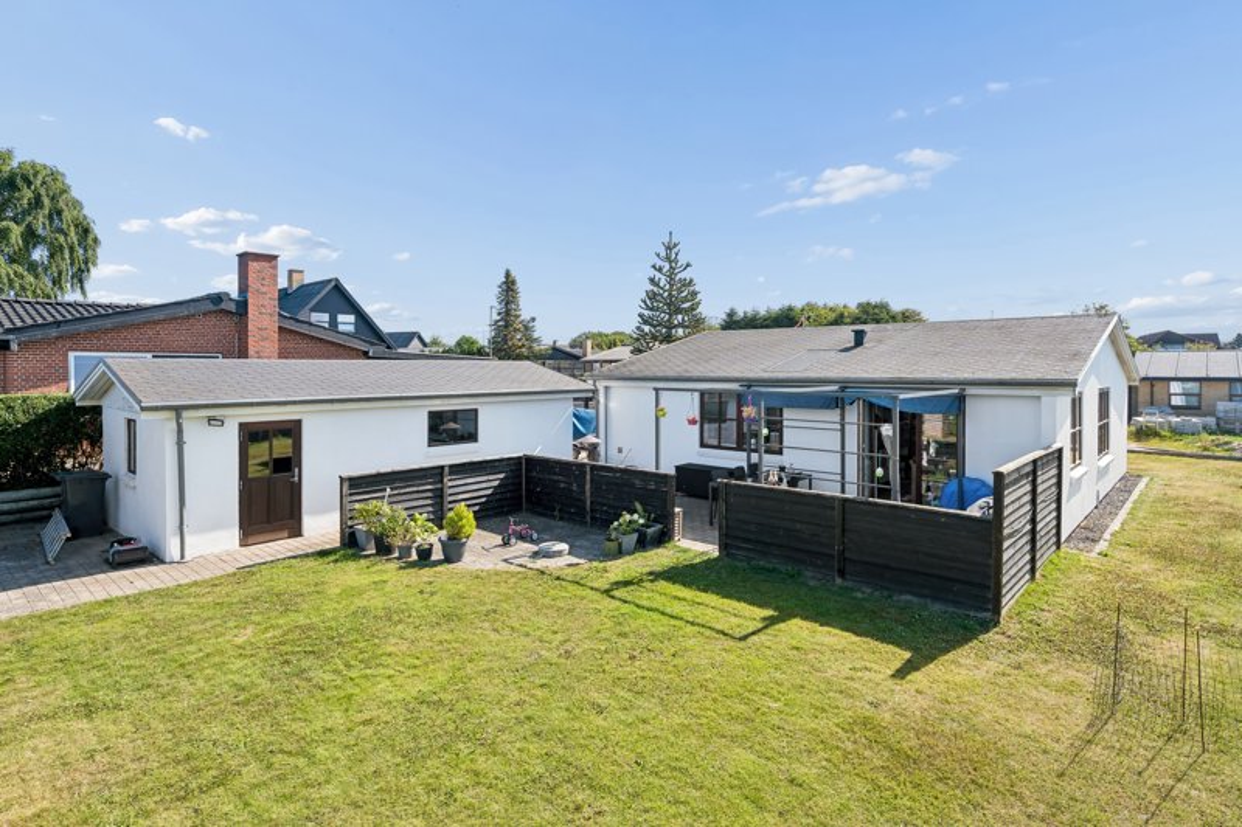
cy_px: 414
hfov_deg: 90.0
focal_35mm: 18
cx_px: 621
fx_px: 621
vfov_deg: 67.4
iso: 125
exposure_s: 1/400
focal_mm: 18
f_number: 5.6
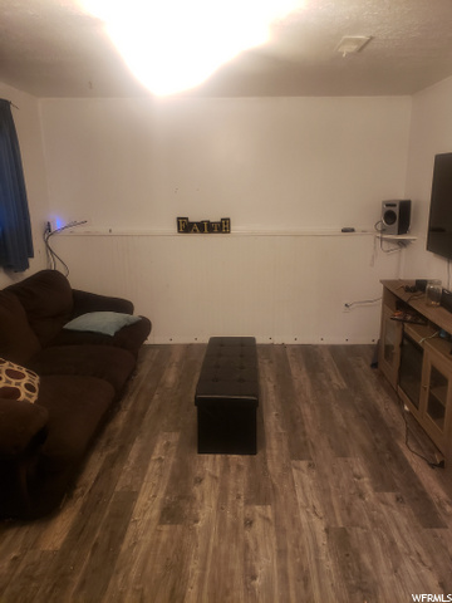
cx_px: 226
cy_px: 302
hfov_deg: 53.1
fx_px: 453
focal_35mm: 26
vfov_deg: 67.3
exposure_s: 1/24
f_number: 2.4
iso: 250
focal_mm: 4.3
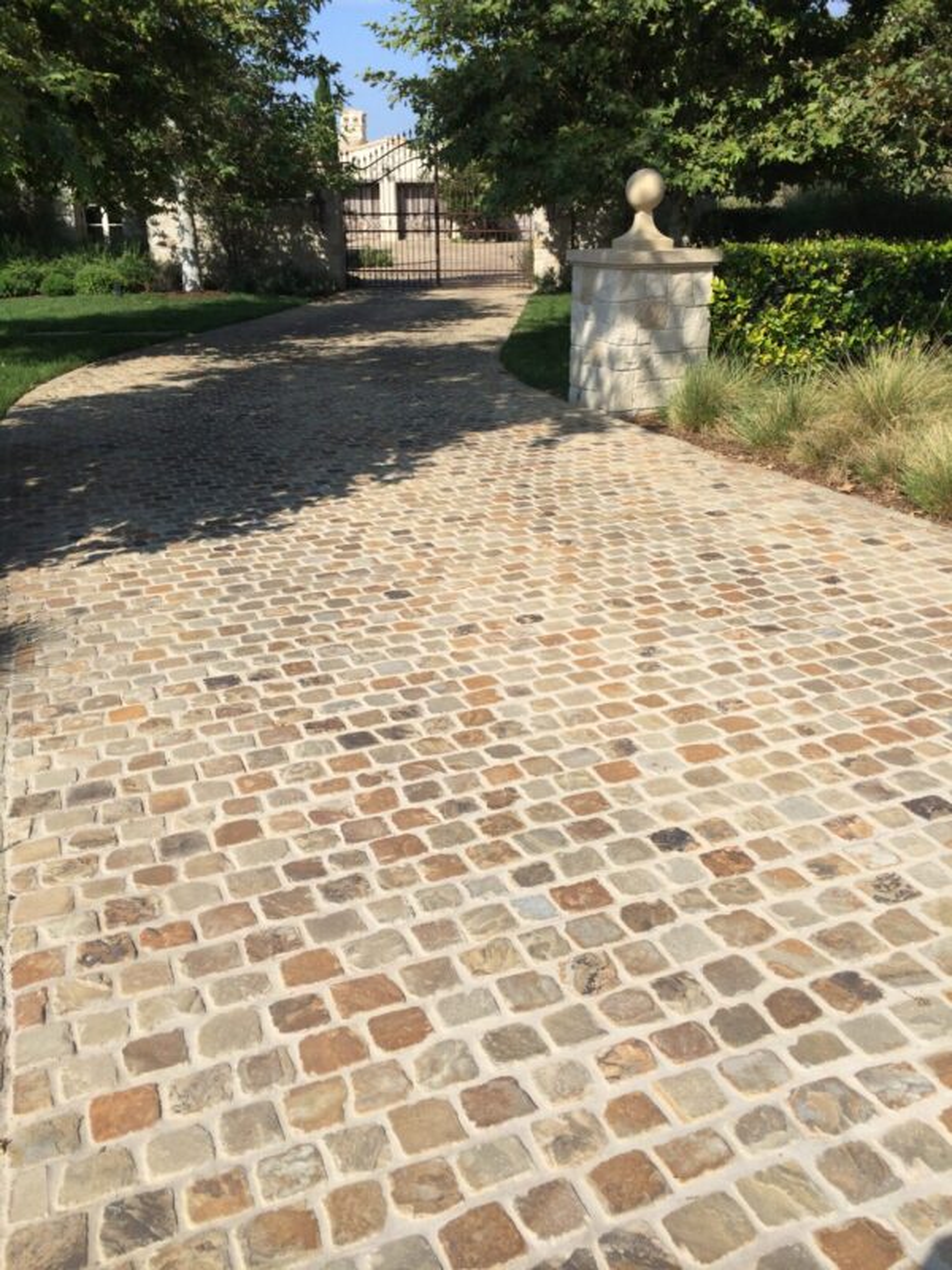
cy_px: 635
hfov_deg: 46.8
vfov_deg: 60.0
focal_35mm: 30
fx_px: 1100
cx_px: 476
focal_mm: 4.12
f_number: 2.2
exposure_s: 1/2564
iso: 32
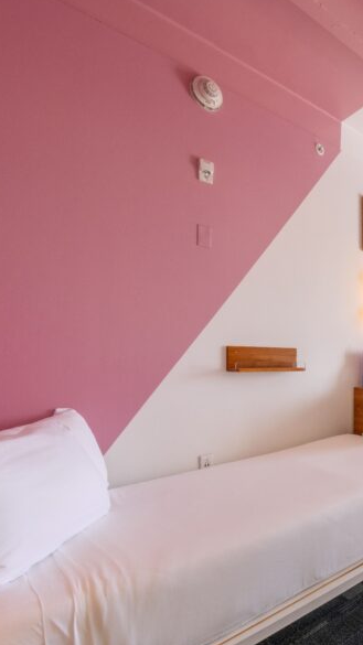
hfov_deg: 41.2
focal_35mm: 22
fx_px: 377
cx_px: 399
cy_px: 362
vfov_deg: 80.8
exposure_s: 1/10
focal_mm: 8
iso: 125
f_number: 11
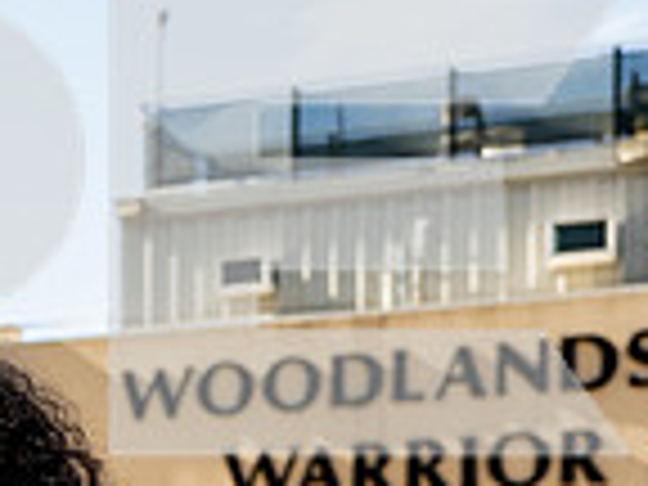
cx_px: -536
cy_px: 759
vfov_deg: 10.3
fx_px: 2602
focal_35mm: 139
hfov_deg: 12.8
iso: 160
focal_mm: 34
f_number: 5
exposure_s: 1/250
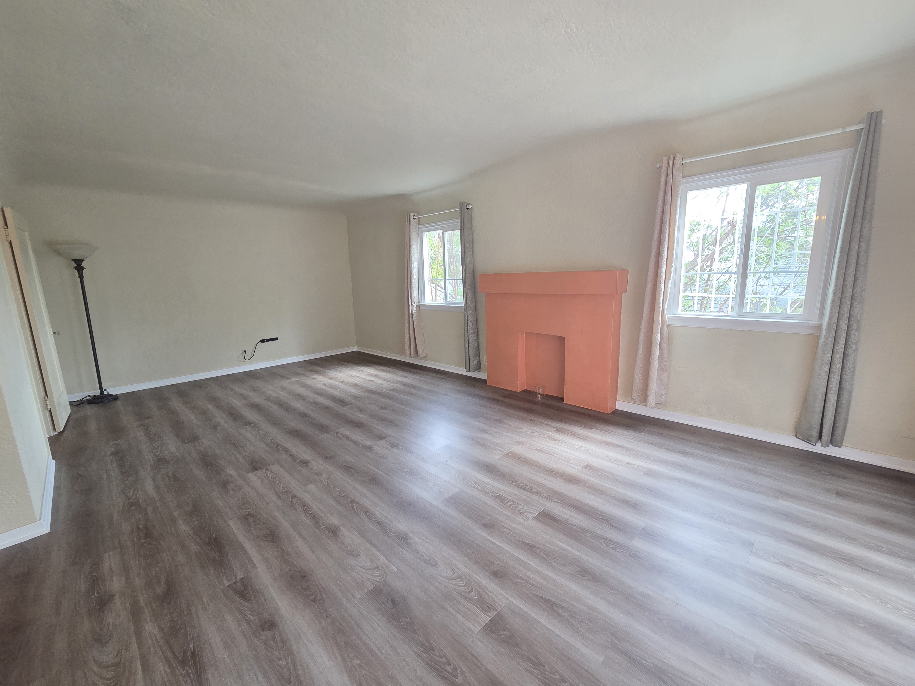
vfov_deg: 89.9
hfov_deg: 106.2
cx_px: 458
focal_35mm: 13
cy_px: 343
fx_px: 344
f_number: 2.2
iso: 250
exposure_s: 1/60
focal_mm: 2.2
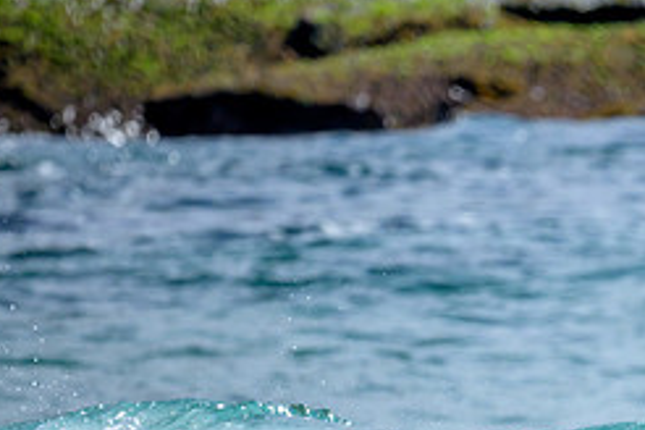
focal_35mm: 2591
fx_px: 46418
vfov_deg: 0.5
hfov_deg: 0.8
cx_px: 653
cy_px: 543
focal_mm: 800
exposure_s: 1/2500
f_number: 6.3
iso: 250
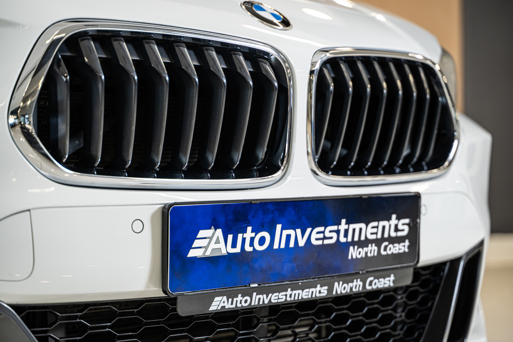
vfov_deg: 18.2
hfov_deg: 27.0
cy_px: 171
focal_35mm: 75
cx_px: 256
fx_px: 1069
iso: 640
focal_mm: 75
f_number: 2.8
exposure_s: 1/160
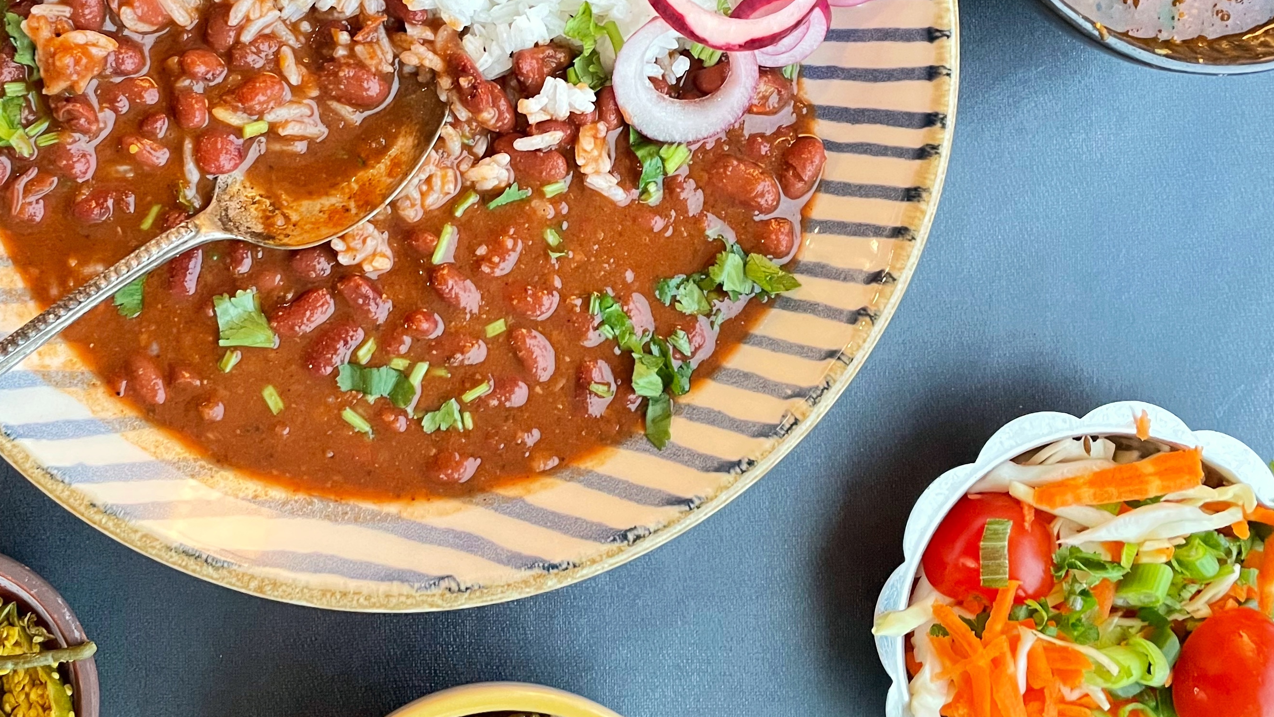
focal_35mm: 43
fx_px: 1453
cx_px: 493
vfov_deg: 26.9
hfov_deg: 47.0
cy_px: 87
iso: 400
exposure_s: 1/50
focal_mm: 4.2
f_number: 1.6
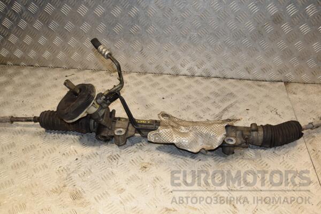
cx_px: 160
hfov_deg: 57.2
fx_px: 294
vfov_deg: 40.0
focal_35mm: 33
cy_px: 107
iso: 800
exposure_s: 1/200
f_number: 8
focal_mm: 22
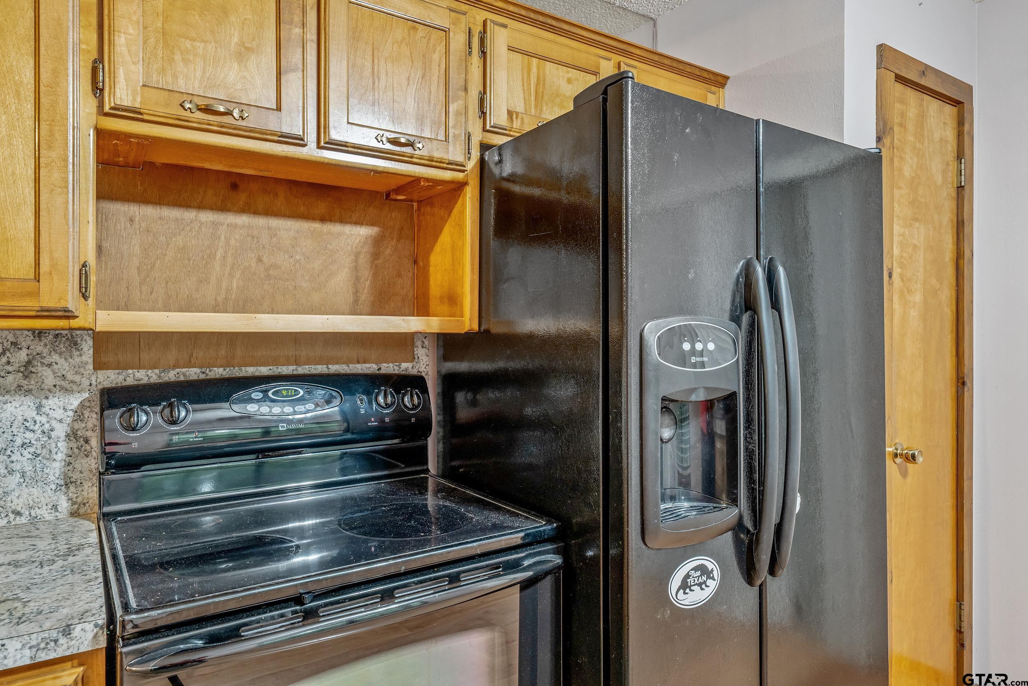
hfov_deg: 78.6
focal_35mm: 22
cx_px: 514
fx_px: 628
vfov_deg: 57.2
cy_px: 343
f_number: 8
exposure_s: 1/1.25
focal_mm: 22
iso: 800
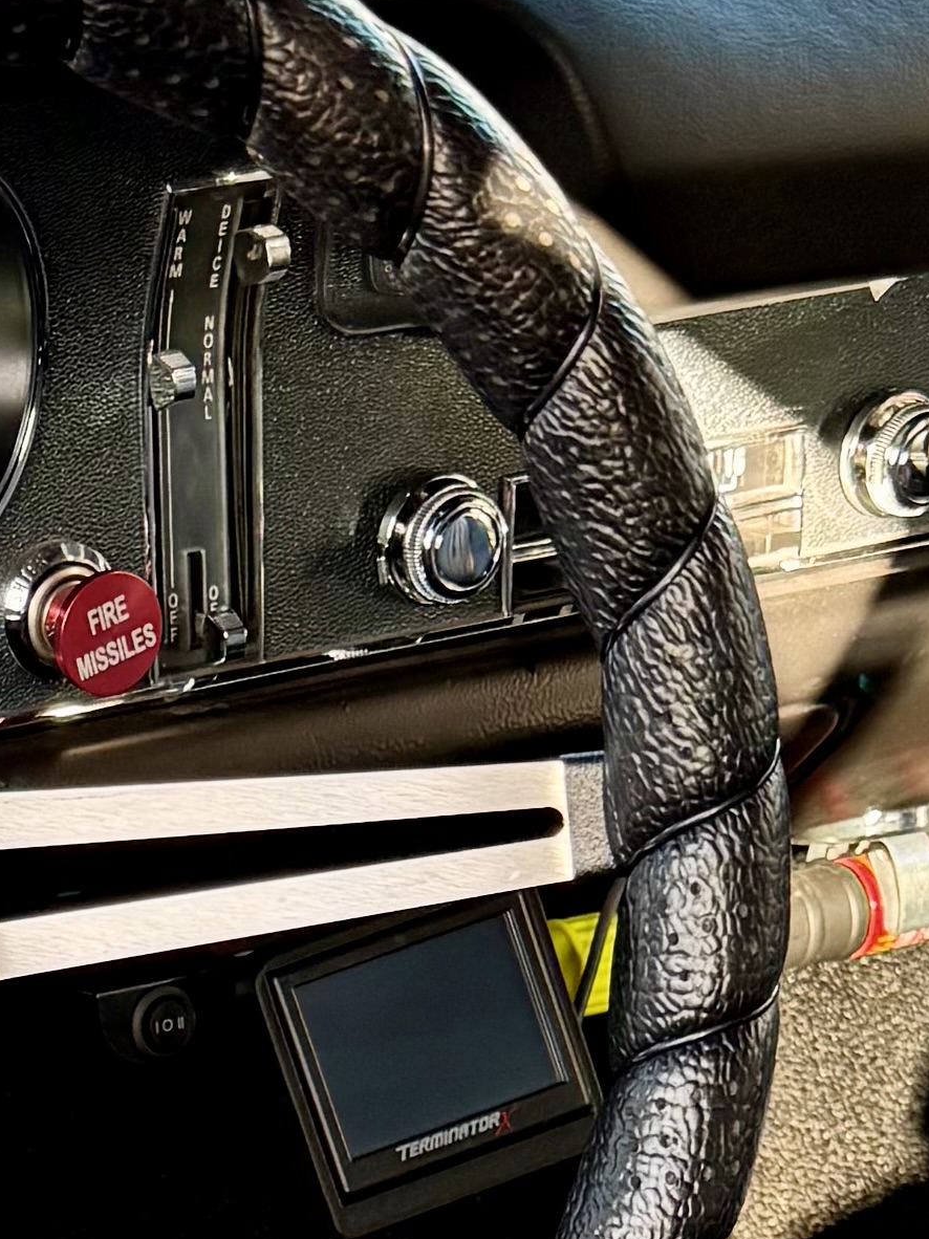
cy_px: 1631
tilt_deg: -32.8
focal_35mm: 116
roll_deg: -1.4
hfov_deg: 12.6
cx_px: -42
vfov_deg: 16.1
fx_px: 4152
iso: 200
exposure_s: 1/64
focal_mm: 6.76
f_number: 1.78
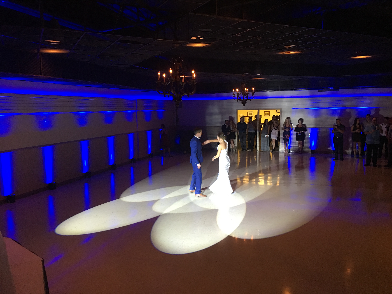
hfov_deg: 61.7
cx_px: 196
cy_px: 147
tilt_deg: -6.0
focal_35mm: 29
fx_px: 328
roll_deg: +0.1
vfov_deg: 48.2
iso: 80
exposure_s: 1/15
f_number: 2.2
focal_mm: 4.15
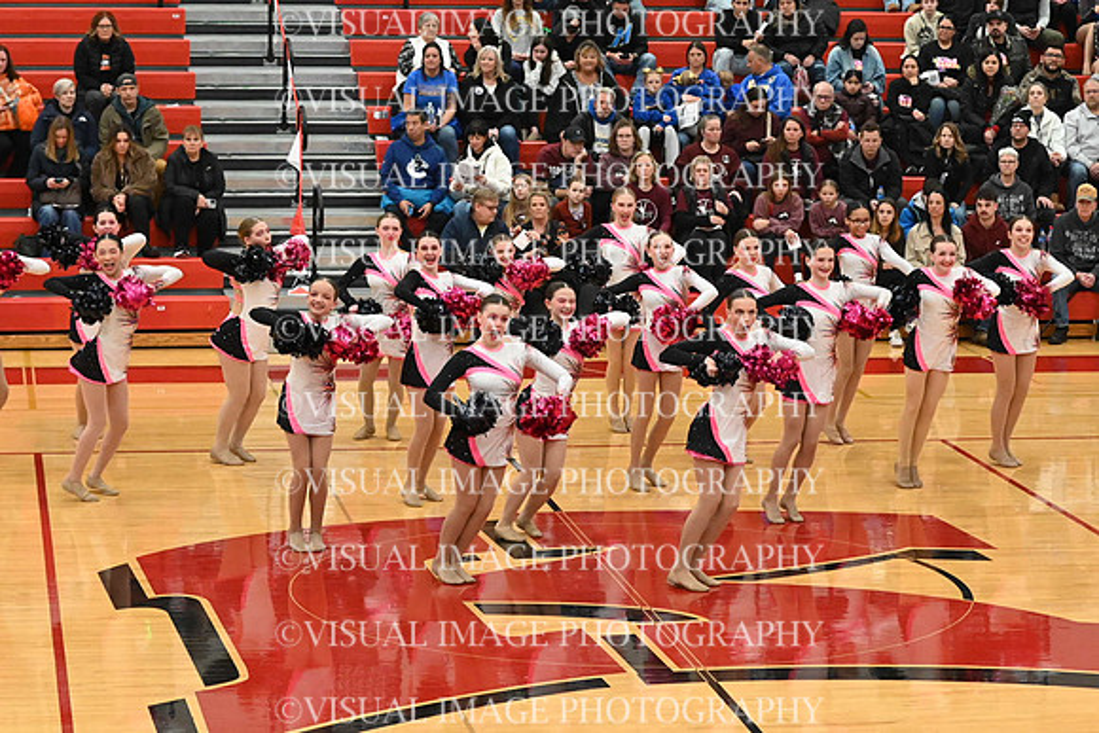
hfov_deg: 19.5
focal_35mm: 105
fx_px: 3206
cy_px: 366
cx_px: 550
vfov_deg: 13.0
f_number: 4
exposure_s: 1/320
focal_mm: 70
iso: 8000
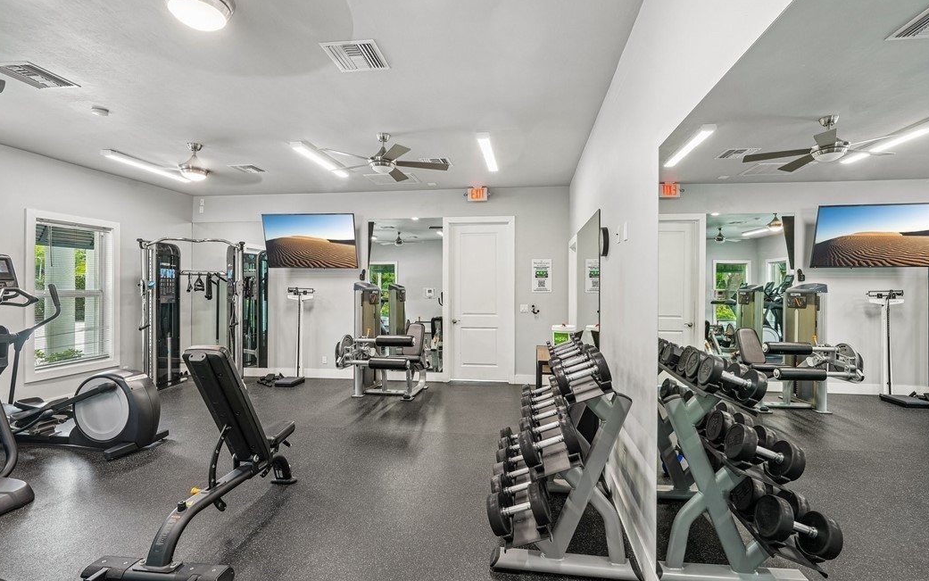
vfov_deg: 68.0
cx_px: 476
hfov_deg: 94.3
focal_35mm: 17
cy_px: 290
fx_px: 430
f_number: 8
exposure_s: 1/5
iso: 400
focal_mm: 16
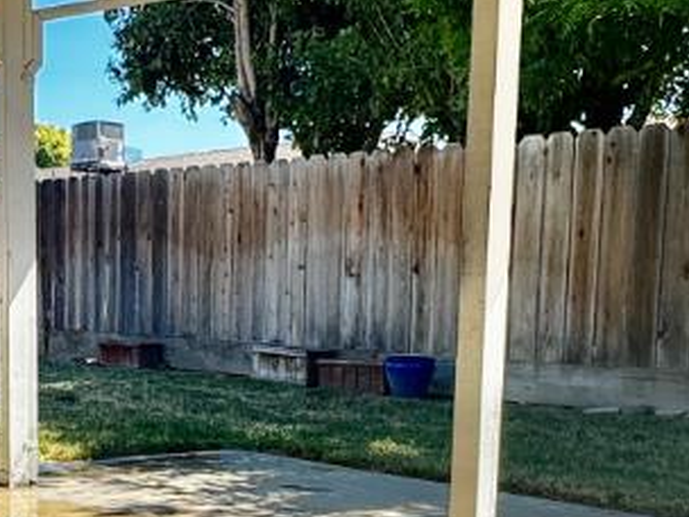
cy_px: 536
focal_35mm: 69
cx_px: 252
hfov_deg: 28.0
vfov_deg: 20.5
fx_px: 1373
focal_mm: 2.22
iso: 50
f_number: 2.2
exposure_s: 1/582
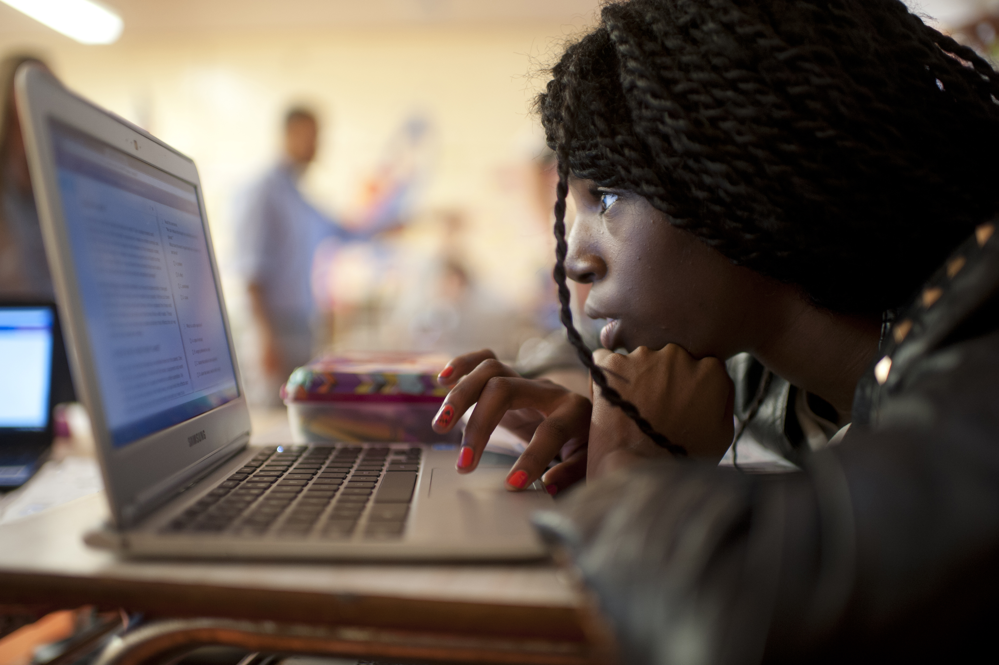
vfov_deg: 37.8
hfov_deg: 54.5
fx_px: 971
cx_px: 500
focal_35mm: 35
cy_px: 332
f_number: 1.4
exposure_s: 1/100
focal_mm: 35
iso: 800
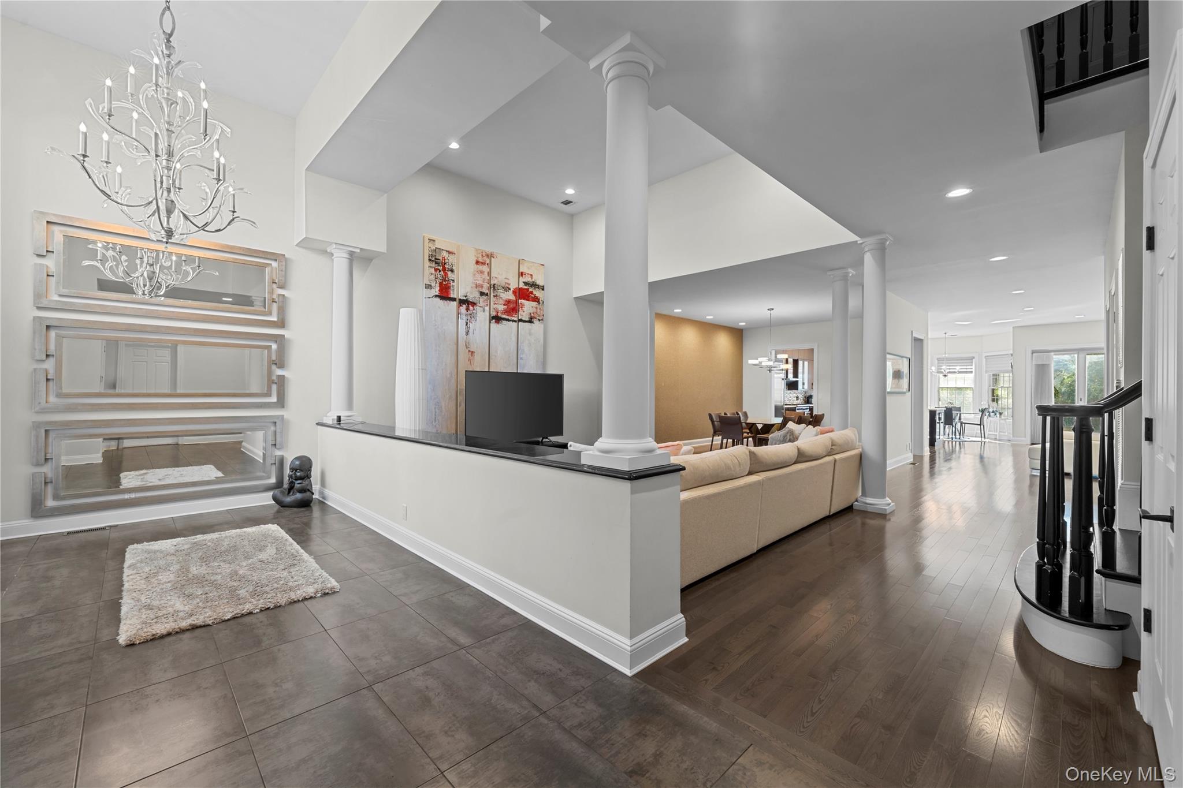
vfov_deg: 81.2
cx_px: 592
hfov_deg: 104.3
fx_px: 460
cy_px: 394
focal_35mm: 14
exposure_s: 1/2
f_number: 10
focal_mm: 14
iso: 320
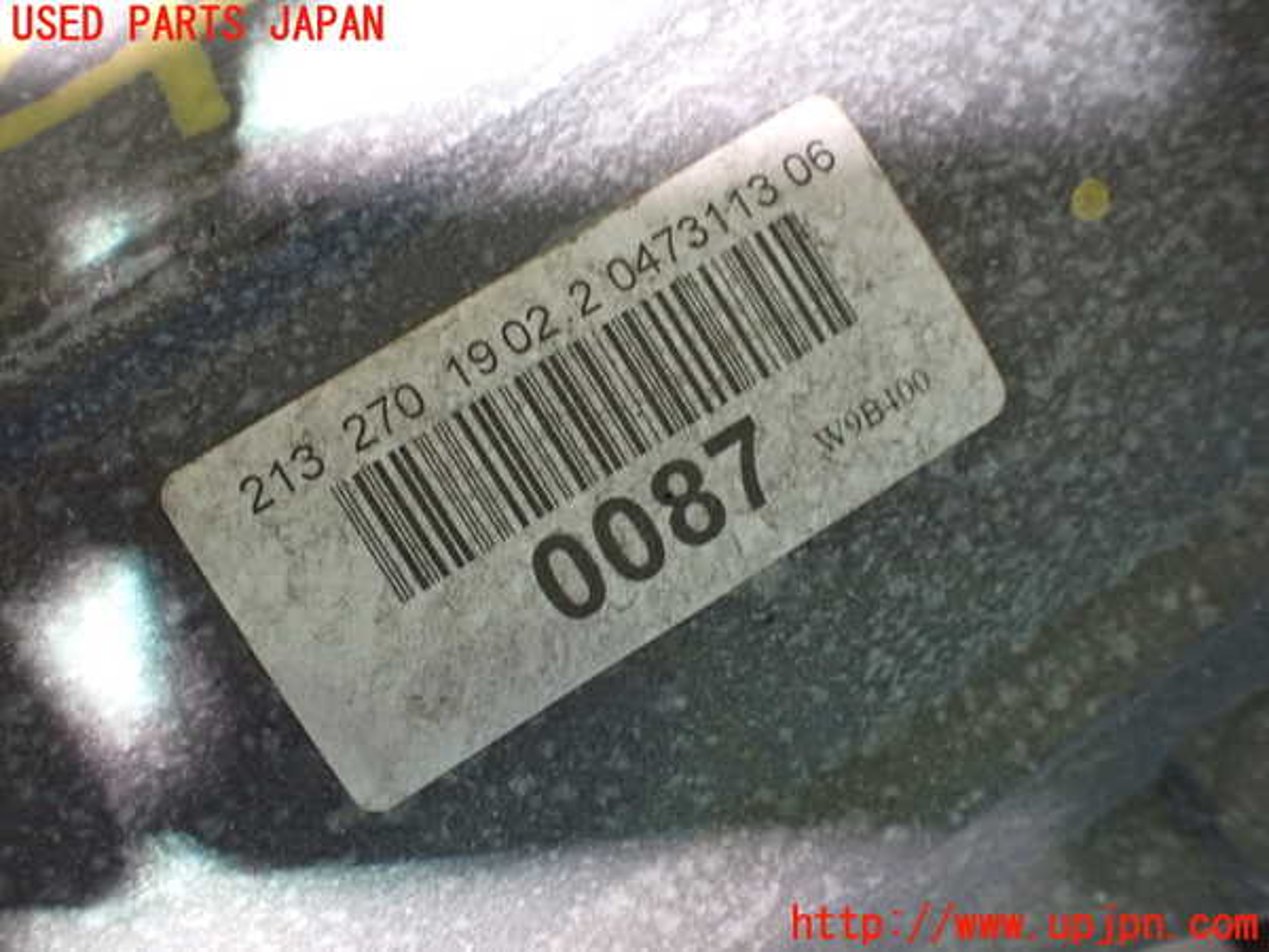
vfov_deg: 46.8
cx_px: 634
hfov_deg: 60.0
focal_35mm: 30
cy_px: 476
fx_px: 1100
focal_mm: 5.4
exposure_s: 1/100
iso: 800
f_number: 2.3
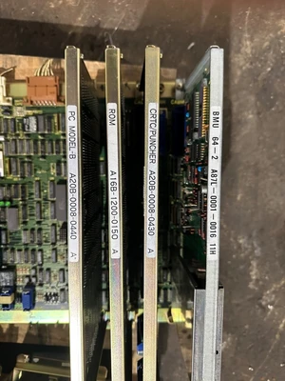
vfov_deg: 71.6
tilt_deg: -85.2
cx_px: 142
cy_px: 190
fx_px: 263
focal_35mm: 24
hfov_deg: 56.8
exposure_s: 1/60
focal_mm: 6.86
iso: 800
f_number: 1.78
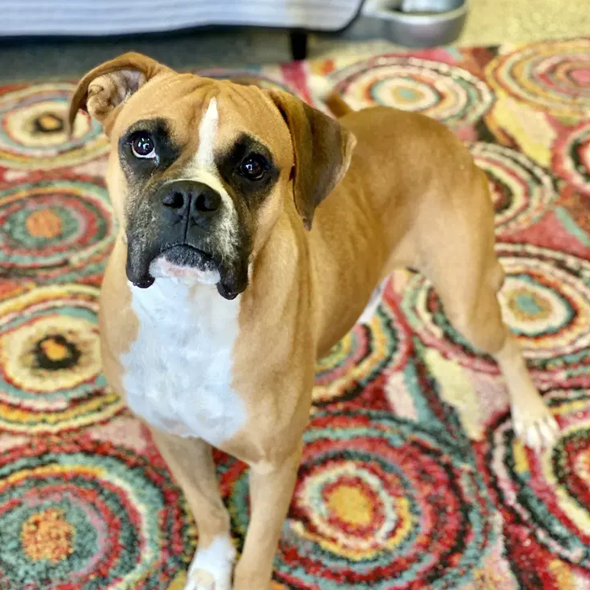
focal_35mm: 63
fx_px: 1215
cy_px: 334
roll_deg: +1.9
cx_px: 289
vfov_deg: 27.3
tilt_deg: -35.9
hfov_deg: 27.3
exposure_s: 1/60
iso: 160
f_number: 2
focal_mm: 6
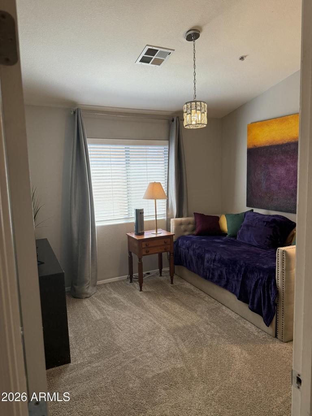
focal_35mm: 24
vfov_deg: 71.6
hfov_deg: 56.8
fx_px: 288
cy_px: 208
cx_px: 156
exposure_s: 1/198
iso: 200
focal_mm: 6.76
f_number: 1.78
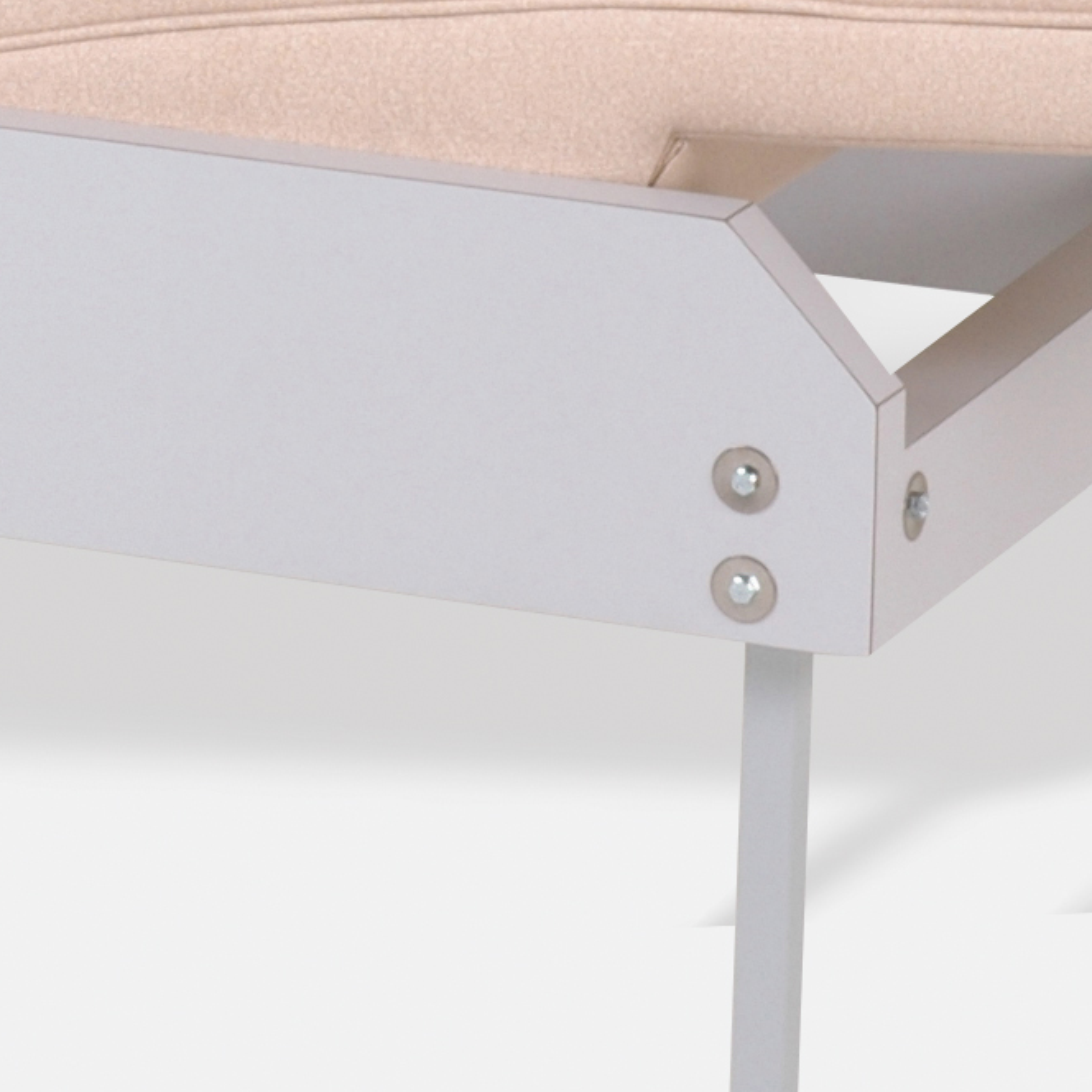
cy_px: -125
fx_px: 9886
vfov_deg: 6.3
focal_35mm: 277
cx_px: 160
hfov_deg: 6.3
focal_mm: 48
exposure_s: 1/640
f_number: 14
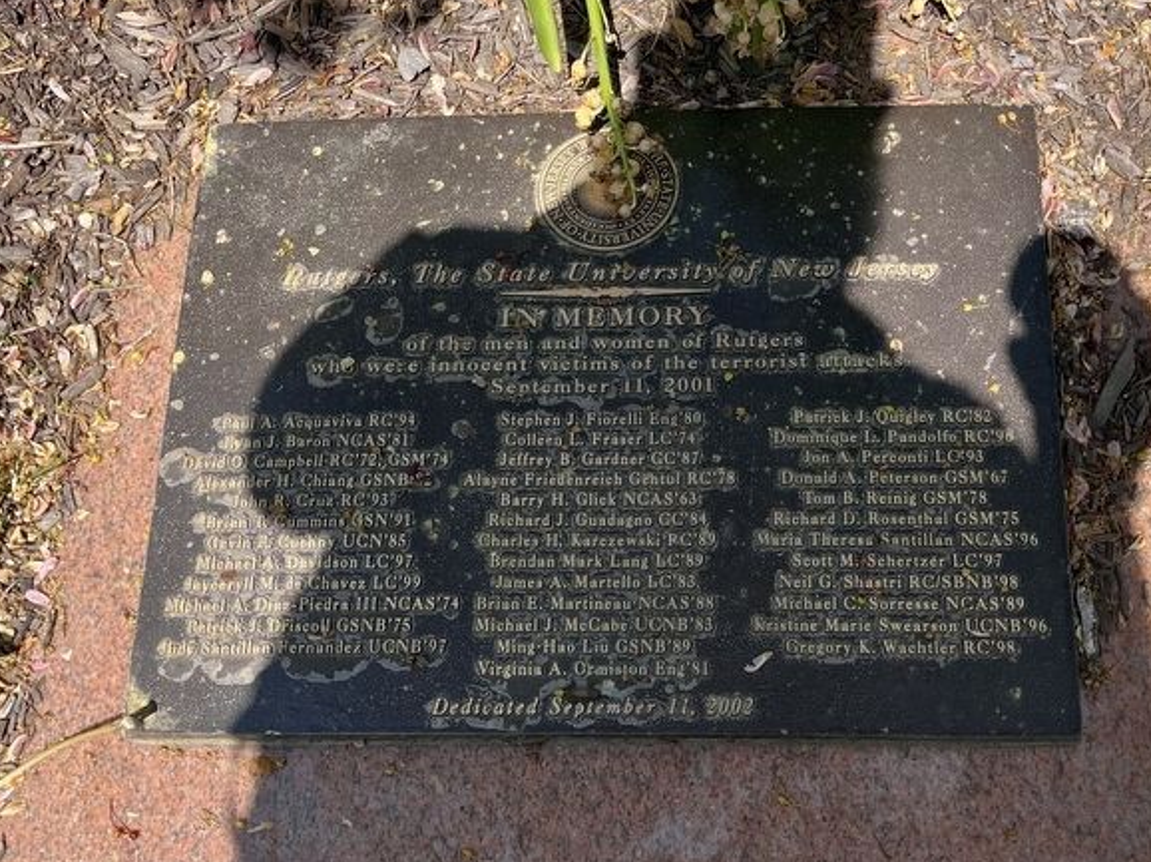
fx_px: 1197
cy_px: 543
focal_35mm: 36
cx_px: 685
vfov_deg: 39.3
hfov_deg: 51.1
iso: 50
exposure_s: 1/1404
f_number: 1.6
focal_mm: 5.1
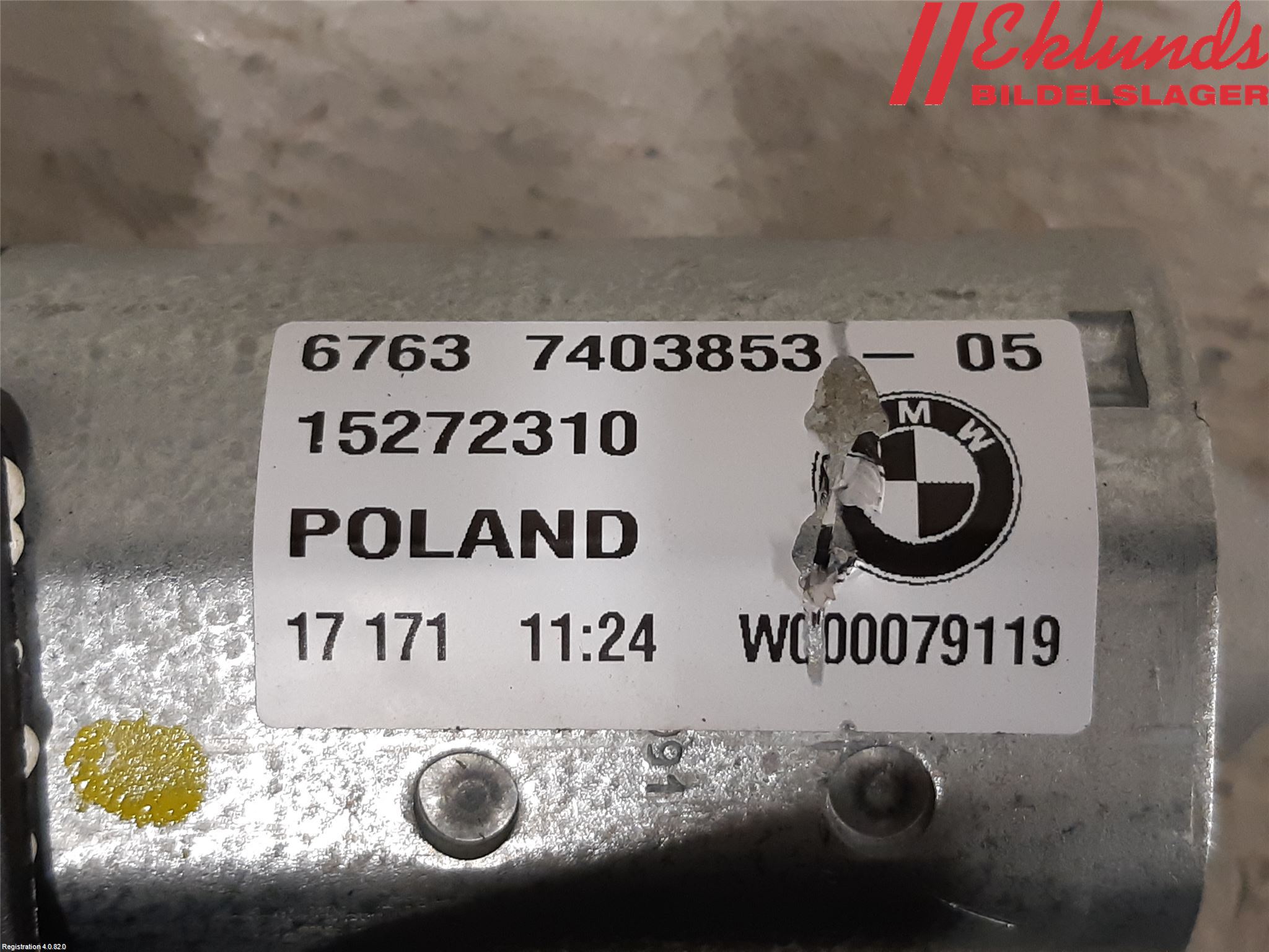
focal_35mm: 26
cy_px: 476
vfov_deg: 53.1
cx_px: 634
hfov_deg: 67.3
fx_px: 953
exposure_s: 1/50
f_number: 1.7
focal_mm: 3.93
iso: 160
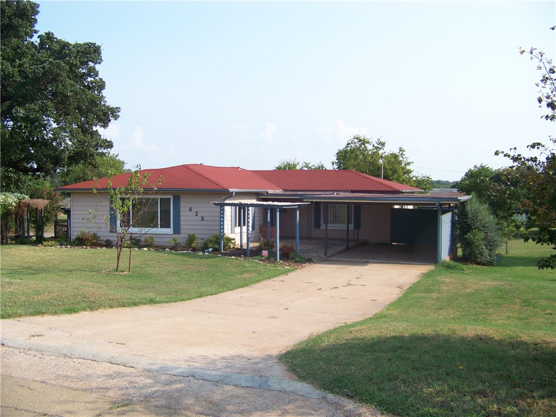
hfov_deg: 51.4
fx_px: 578
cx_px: 278
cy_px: 208
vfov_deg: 39.7
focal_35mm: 36
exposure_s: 1/640
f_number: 2.8
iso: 64
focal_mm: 5.85
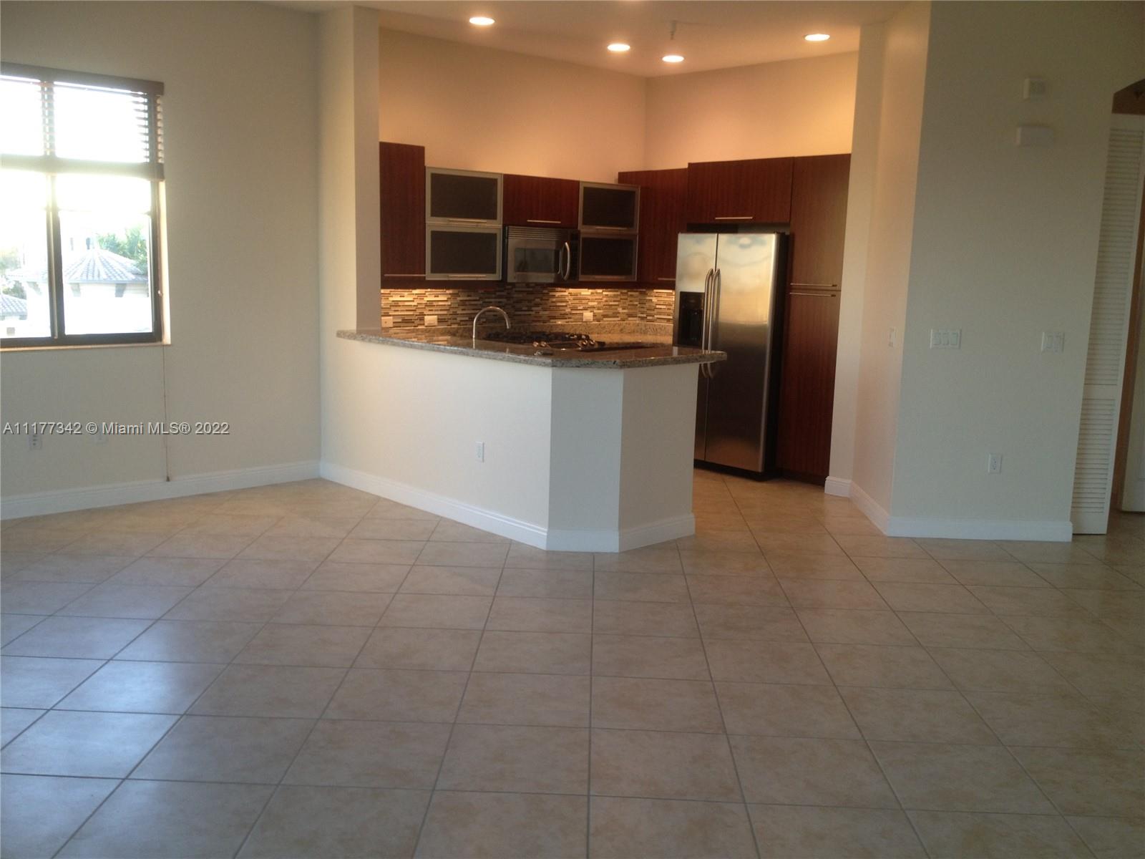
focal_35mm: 35
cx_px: 572
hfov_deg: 52.6
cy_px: 430
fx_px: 1158
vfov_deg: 40.7
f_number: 2.4
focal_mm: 4.28
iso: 64
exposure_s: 1/24
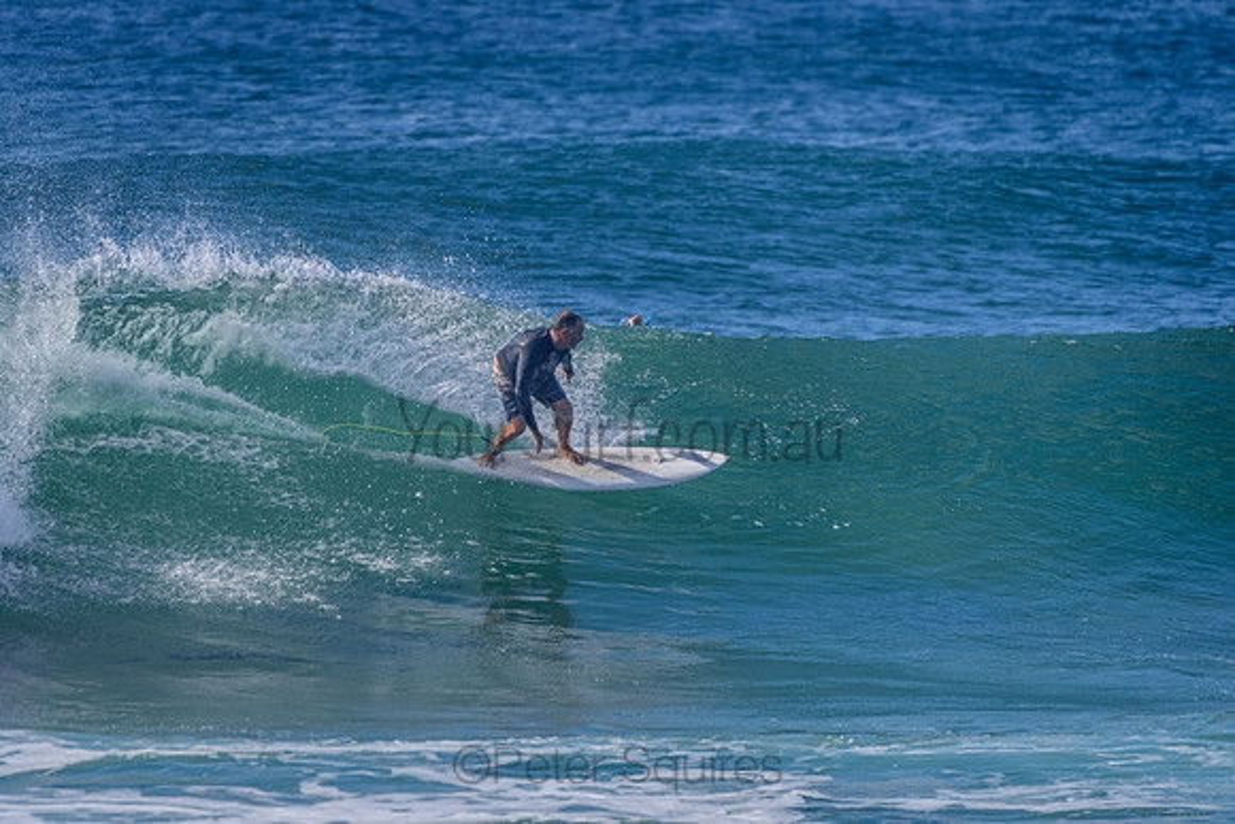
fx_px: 21013
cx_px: 549
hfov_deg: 3.4
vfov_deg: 2.2
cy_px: 428
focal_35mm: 612
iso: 160
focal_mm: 500
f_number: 5.6
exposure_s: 1/2000
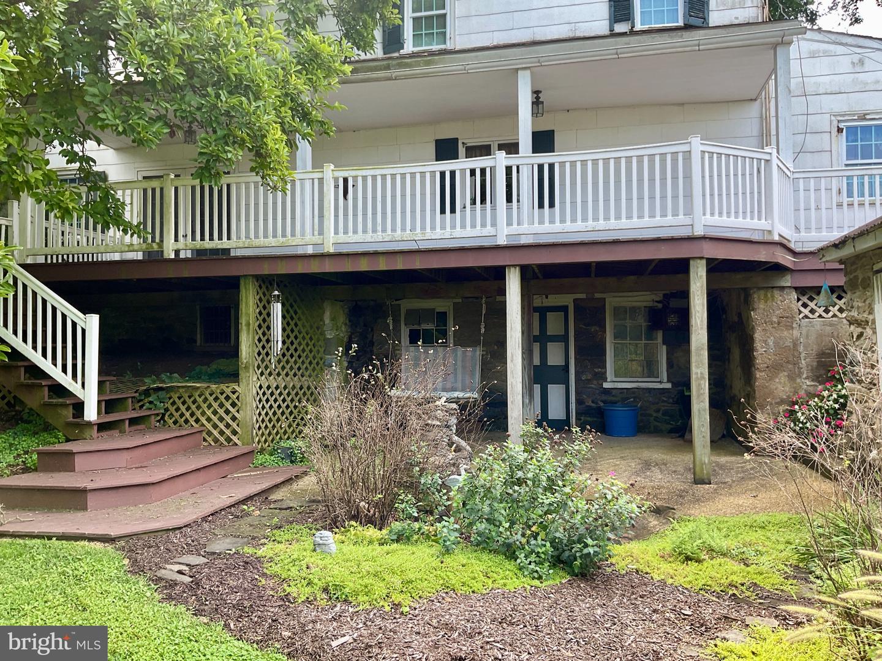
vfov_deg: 48.2
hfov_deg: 61.7
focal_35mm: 29
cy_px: 330
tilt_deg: +1.4
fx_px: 739
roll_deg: +0.1
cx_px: 441
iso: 16
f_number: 1.8
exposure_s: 1/183
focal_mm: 3
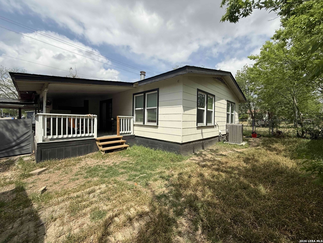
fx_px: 131
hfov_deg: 102.1
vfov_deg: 85.7
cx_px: 162
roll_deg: -0.6
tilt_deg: -0.5
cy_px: 122
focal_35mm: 14
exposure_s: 1/2611
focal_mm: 2.22
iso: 50
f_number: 2.2
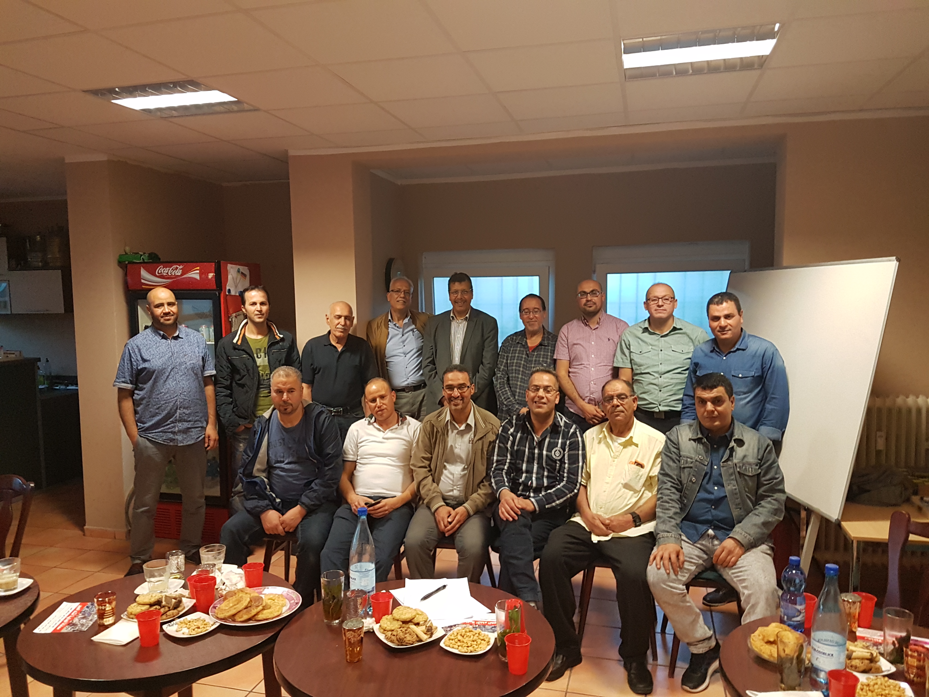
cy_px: 348
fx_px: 698
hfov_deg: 67.3
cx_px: 464
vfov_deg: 53.1
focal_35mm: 26
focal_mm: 4.2
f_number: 1.7
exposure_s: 1/20
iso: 250
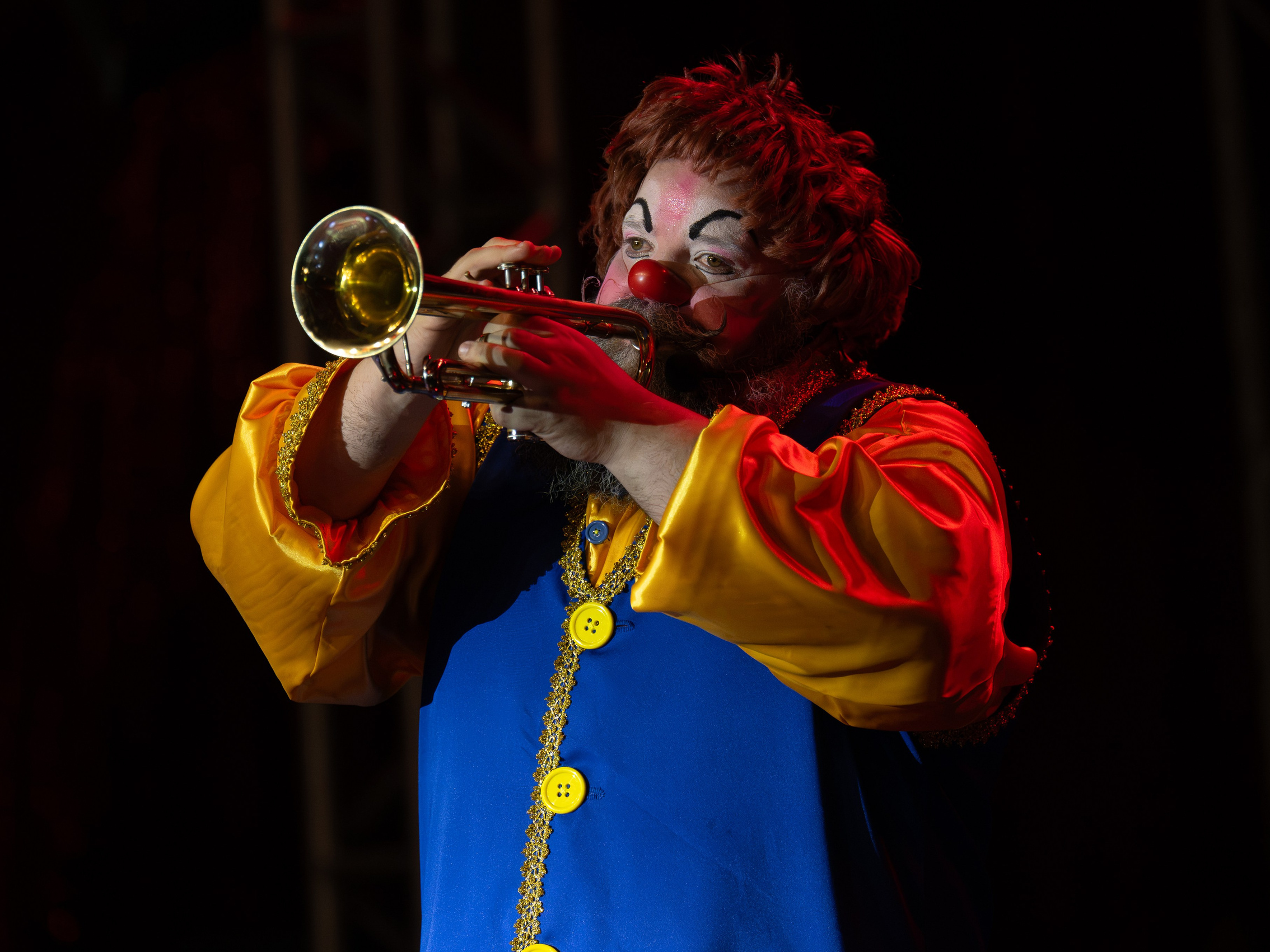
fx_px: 12988
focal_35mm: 354
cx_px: 617
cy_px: 434
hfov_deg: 5.6
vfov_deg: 4.2
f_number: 2.8
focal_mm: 200
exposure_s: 1/2500
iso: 4000
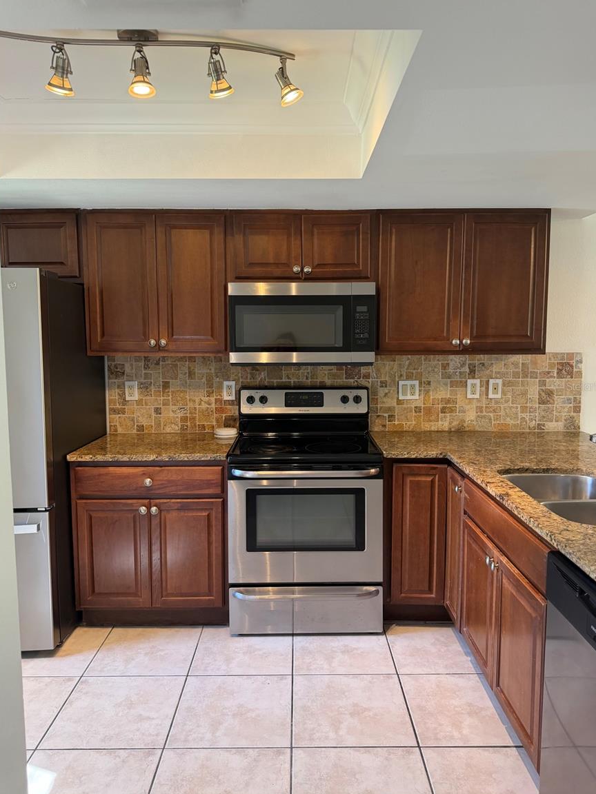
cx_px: 305
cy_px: 386
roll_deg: +0.1
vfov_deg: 69.4
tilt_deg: -5.2
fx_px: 574
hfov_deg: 54.9
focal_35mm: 25
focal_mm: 6.76
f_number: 1.78
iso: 200
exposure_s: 1/120
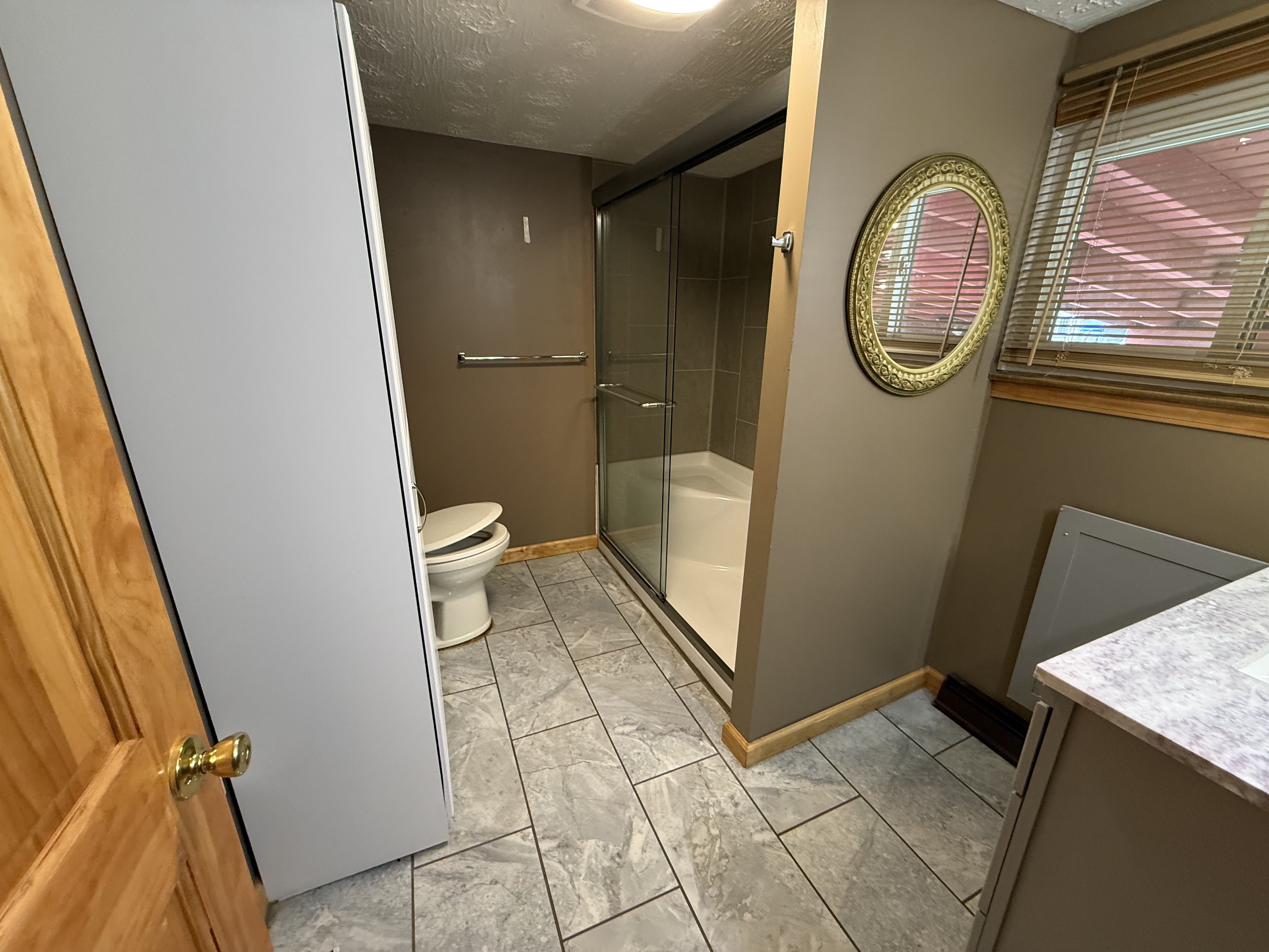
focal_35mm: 14
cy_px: 476
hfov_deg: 102.1
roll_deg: -1.7
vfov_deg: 85.7
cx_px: 634
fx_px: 513
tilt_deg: -17.2
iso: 320
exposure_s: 1/60
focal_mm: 2.22
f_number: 2.2
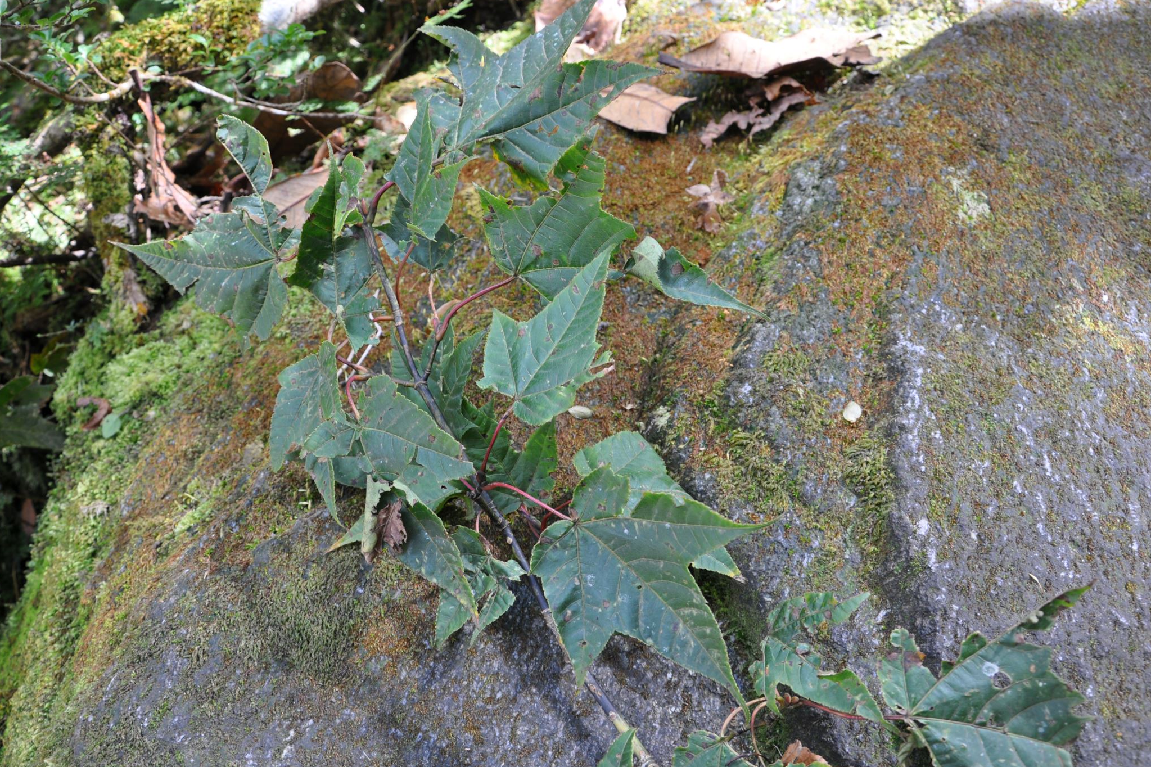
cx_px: 563
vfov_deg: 46.4
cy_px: 374
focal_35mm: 28
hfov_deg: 65.5
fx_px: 895
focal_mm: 18
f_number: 5.6
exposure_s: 1/30
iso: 200
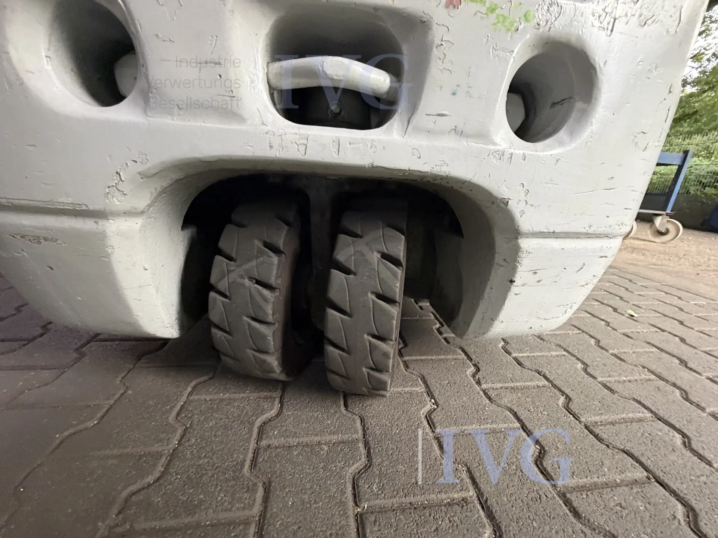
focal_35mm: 14
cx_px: 359
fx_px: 290
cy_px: 269
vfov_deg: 85.7
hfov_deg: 102.1
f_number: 2.2
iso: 400
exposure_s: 1/60
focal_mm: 2.22
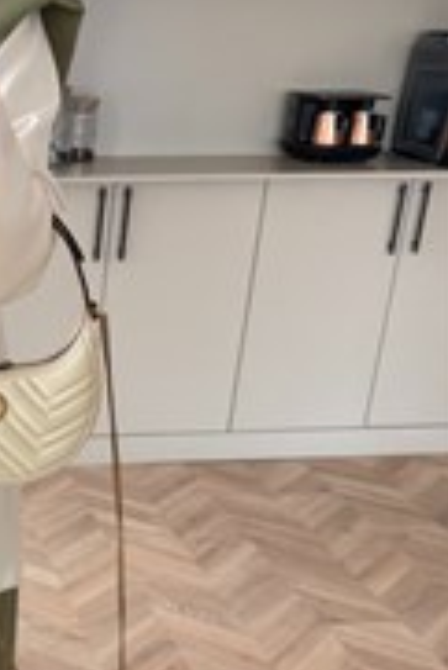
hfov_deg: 21.7
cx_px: -118
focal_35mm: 57
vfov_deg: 34.4
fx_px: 1062
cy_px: 487
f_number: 1.78
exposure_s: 1/121
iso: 125
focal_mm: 6.76
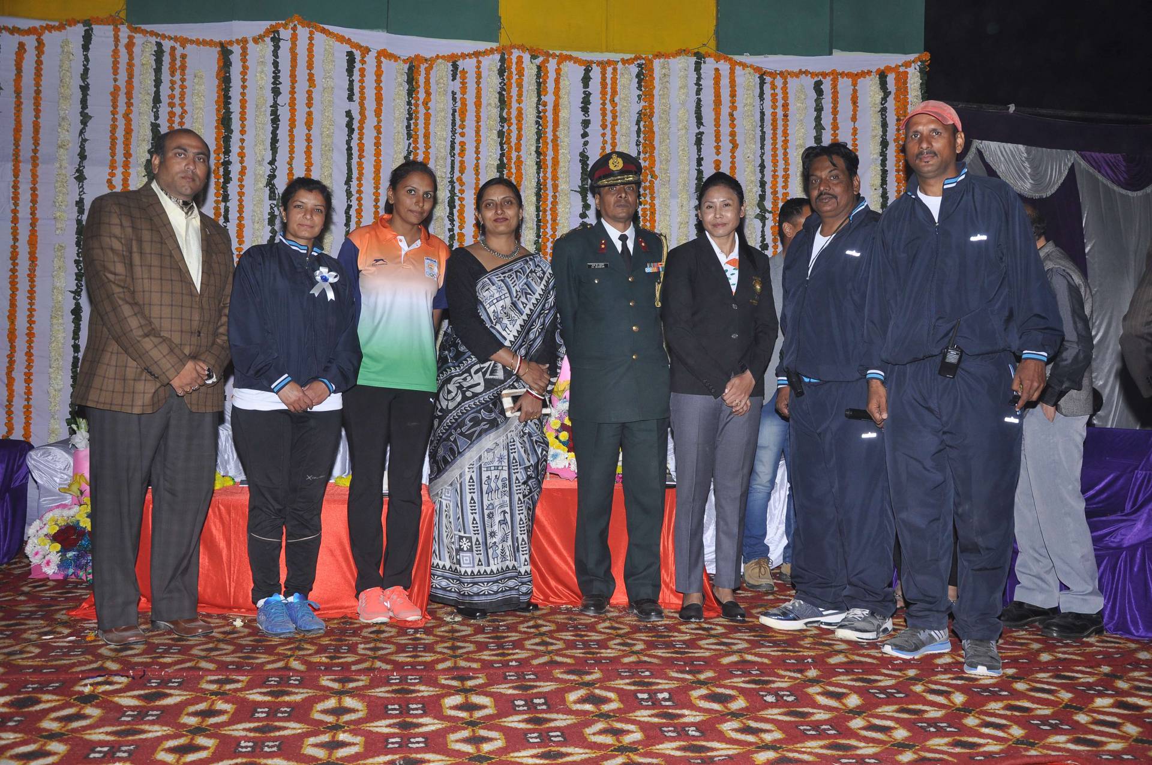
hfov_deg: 53.2
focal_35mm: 36
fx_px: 1151
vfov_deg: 36.8
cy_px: 382
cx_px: 576
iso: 250
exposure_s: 1/125
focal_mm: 24
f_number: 5.6
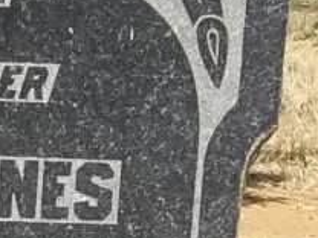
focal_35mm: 289
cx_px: -171
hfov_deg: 6.8
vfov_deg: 5.1
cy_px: 262
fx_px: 2655
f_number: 7
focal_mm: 8.8
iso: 80
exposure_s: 1/320
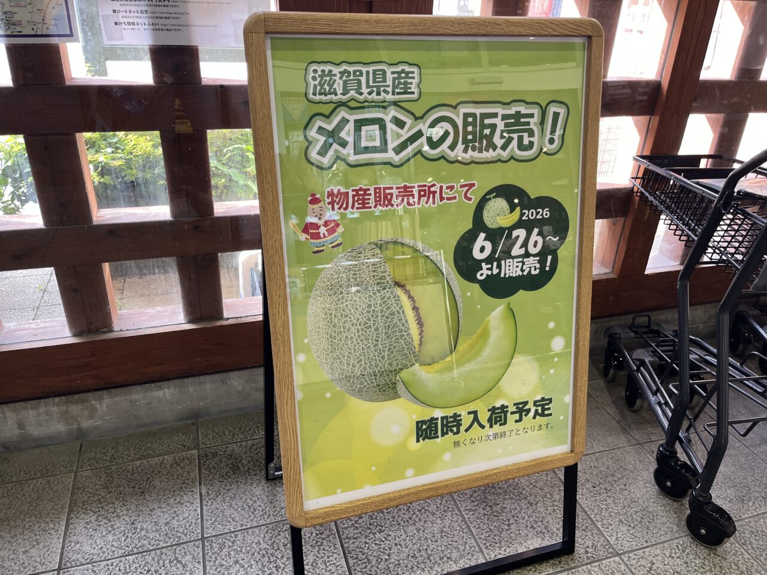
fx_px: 576
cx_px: 384
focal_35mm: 26
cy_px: 288
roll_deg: -2.5
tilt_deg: -28.5
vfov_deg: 53.1
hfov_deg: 67.3
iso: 125
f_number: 1.6
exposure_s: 1/121
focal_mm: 5.1
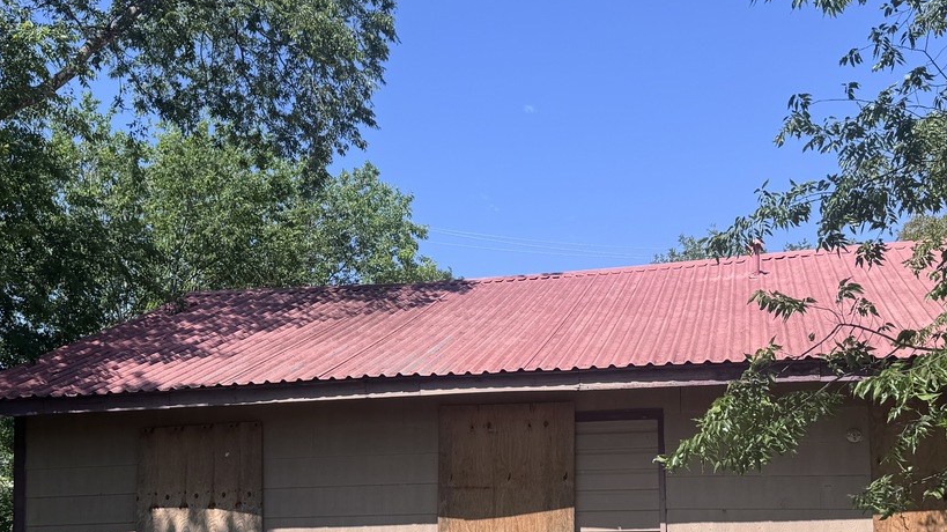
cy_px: 479
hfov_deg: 44.6
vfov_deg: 25.2
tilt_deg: +2.7
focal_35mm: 46
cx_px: 458
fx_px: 1155
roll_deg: +1.4
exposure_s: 1/3413
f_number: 1.78
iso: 80
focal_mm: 6.76
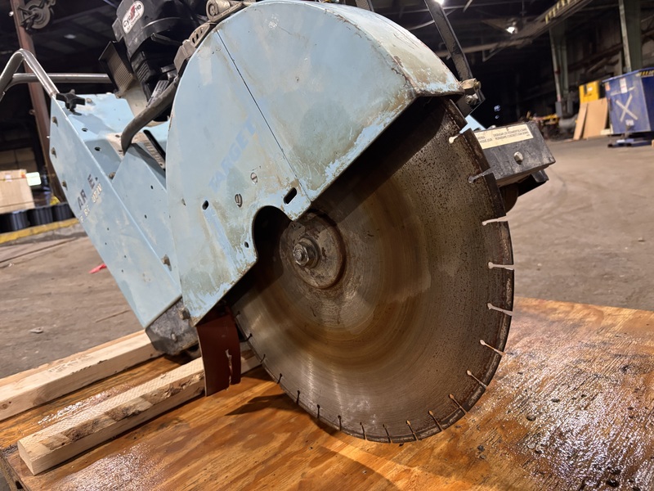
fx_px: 491
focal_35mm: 26
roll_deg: +8.9
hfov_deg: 67.3
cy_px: 246
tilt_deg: -10.7
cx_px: 327
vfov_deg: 53.1
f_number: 1.6
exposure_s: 1/60
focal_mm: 5.96
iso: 400
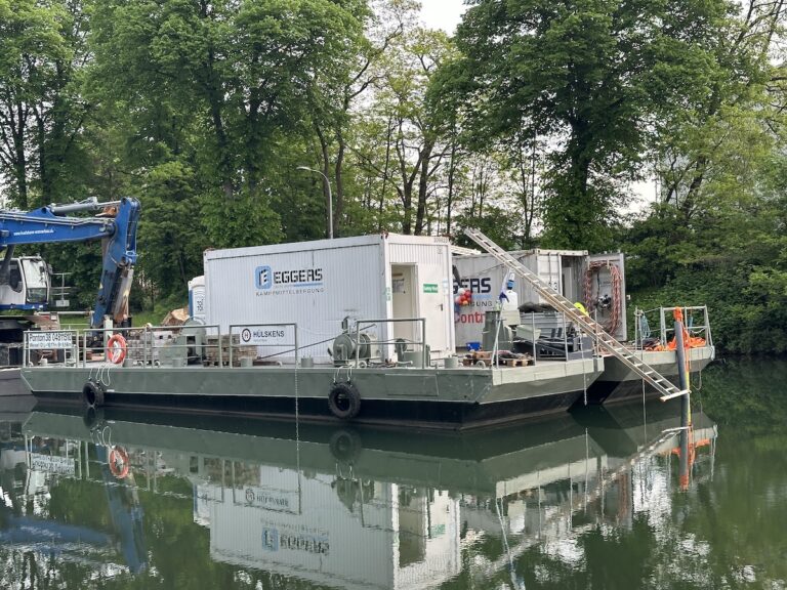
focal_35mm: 48
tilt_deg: +0.1
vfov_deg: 30.3
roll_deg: +1.7
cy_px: 295
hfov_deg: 39.7
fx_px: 1091
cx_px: 394
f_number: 1.78
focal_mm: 6.86
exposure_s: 1/604
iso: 64
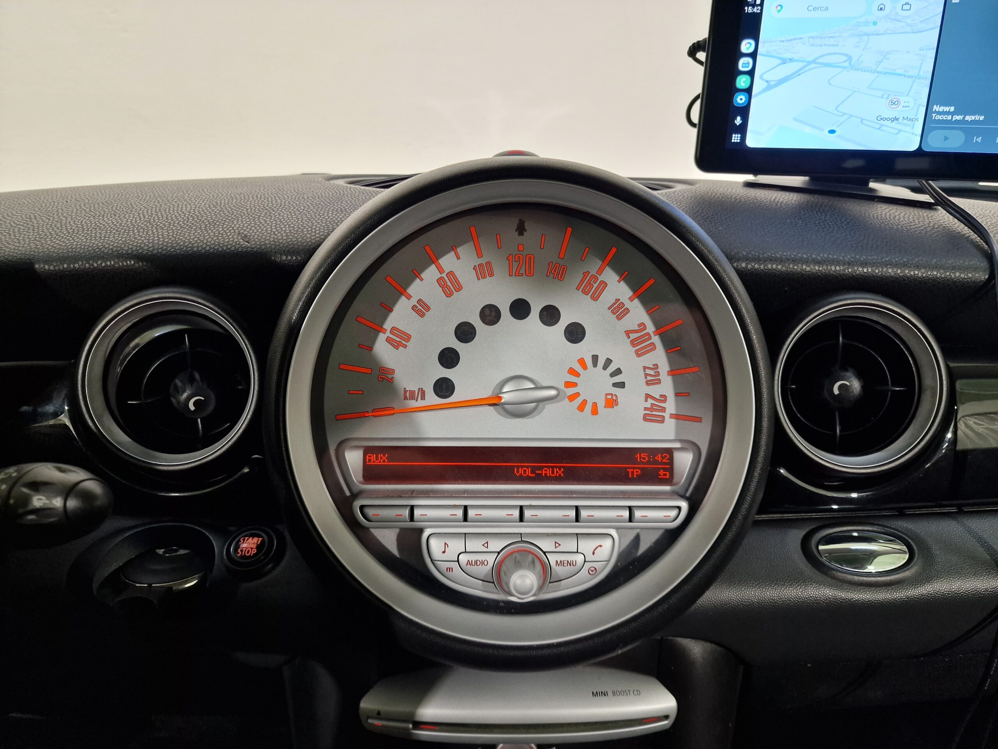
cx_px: 499
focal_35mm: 23
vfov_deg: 58.9
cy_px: 374
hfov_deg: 73.9
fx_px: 663
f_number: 1.8
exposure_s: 1/50
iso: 200
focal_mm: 6.4
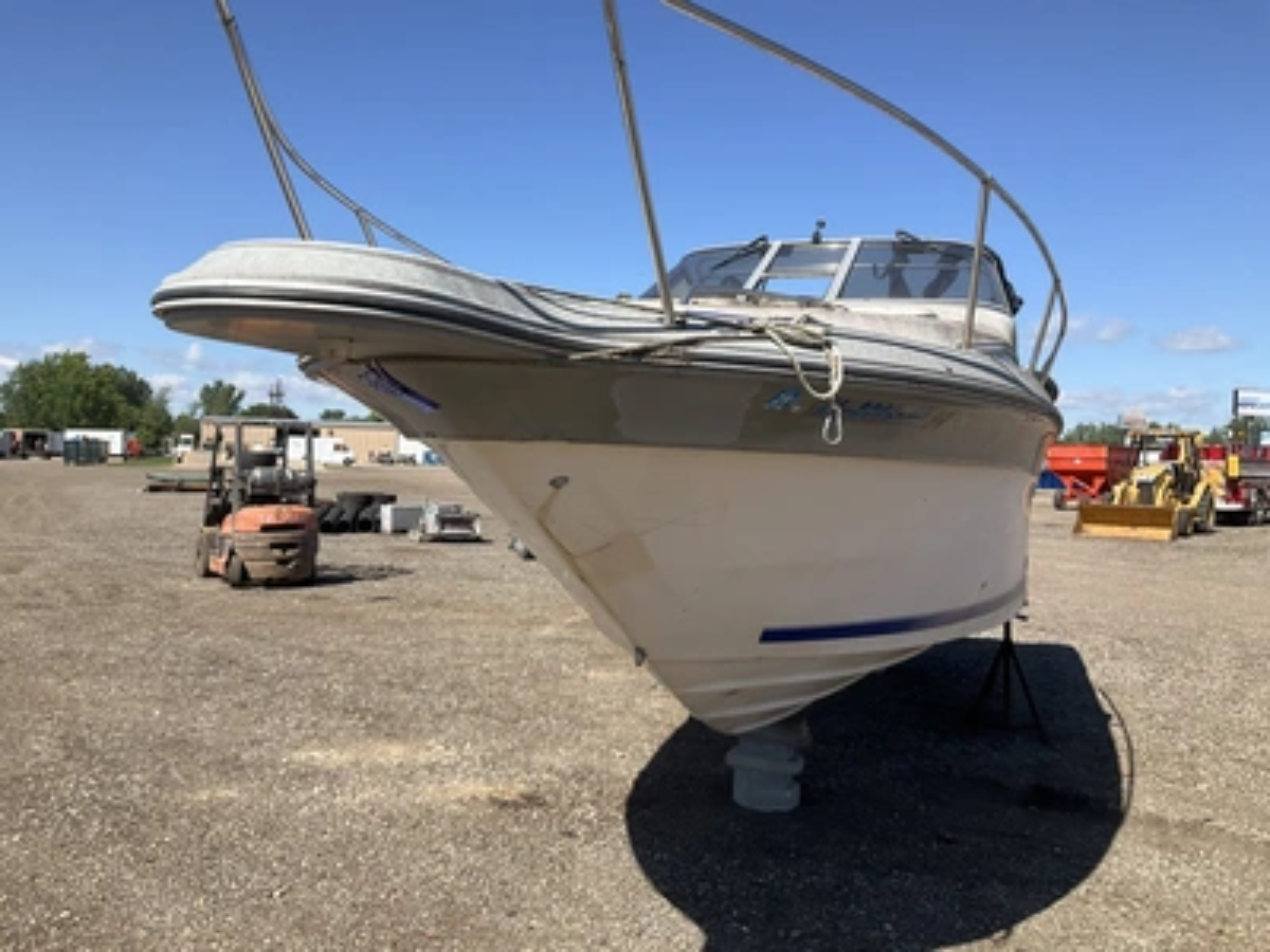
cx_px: 635
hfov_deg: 61.7
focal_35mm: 29
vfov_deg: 48.2
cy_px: 476
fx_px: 1064
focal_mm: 3
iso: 25
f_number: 1.8
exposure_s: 1/1786
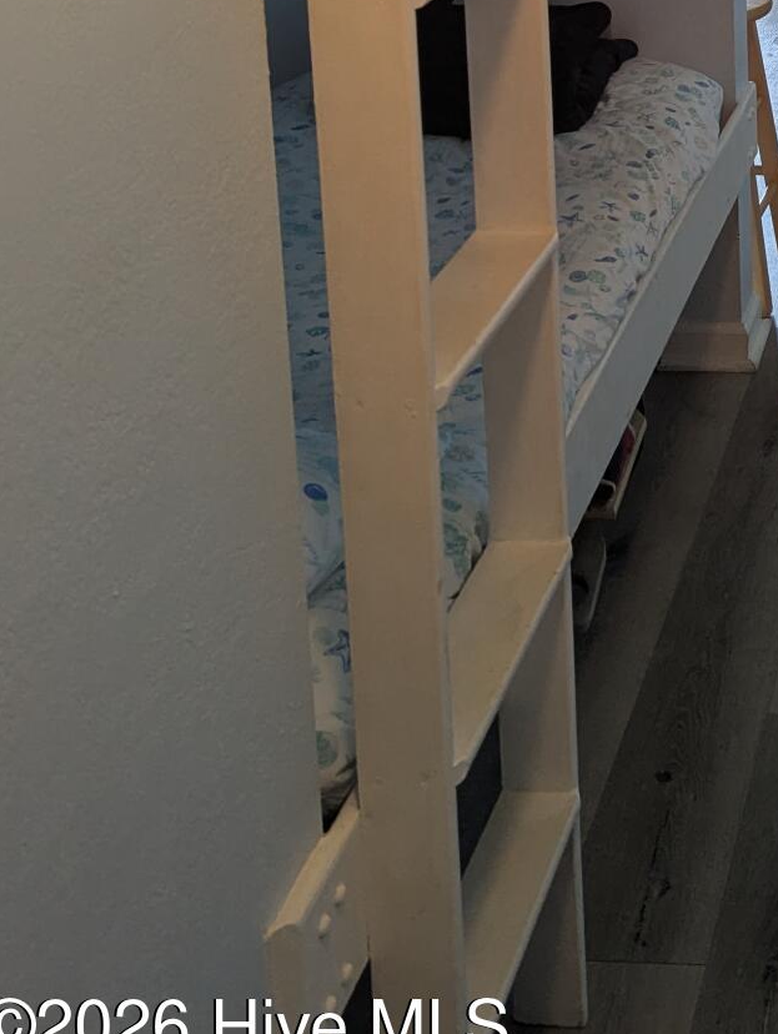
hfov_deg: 23.3
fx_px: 1735
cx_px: 916
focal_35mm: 58
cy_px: -109
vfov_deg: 29.8
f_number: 1.85
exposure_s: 1/120
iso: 324
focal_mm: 6.81
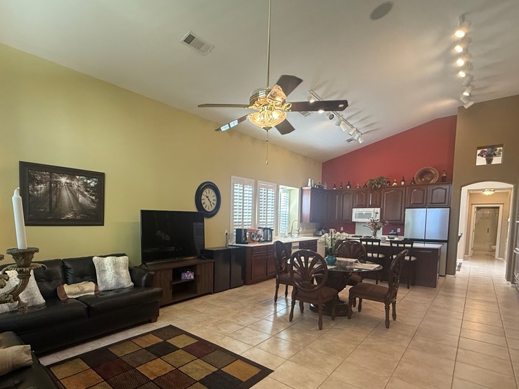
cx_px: 204
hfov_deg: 83.5
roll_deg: -0.2
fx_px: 285
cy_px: 239
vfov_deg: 67.8
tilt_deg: -3.9
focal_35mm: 19
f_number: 2.2
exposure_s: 1/60
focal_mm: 2.22
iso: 250
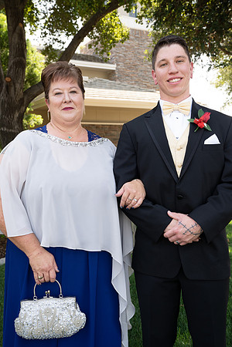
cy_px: 174
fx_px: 367
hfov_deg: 35.1
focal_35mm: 38
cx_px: 116
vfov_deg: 50.7
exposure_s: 1/160
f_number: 6.3
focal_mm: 38
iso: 400
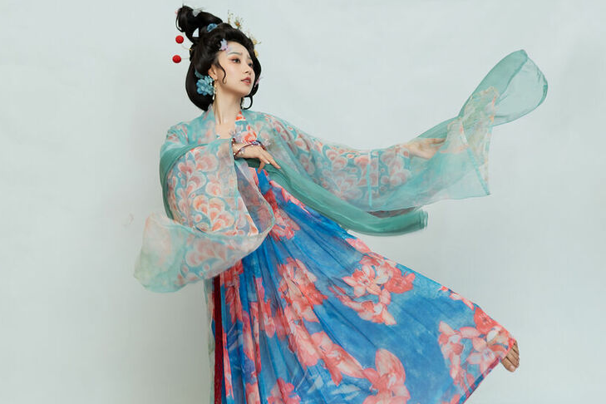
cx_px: 392
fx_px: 1212
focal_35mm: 72
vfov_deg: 18.9
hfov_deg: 27.9
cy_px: 190
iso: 100
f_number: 2.8
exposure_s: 1/125
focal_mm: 50
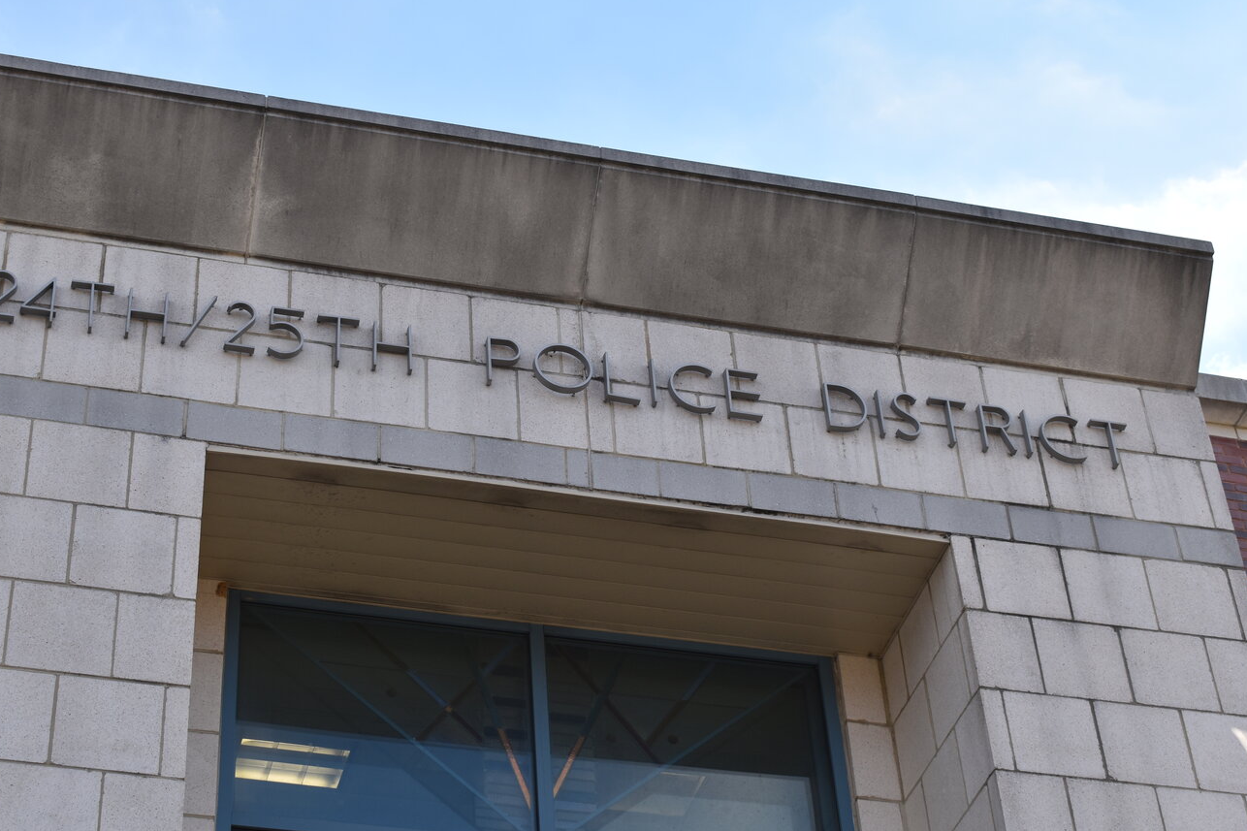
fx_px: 2424
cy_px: 417
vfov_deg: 19.5
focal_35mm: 70
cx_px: 558
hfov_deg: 28.8
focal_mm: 40
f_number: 8
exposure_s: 1/250
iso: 160
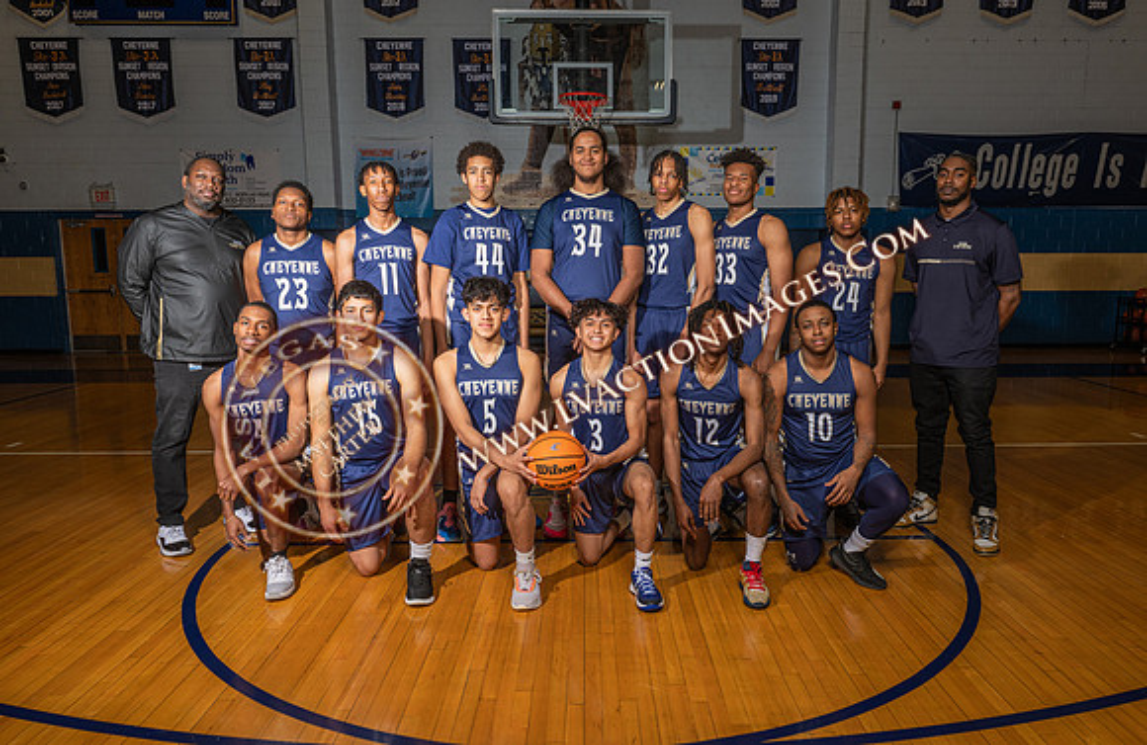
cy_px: 385
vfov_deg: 50.0
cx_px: 595
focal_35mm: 25
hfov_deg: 71.3
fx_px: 800
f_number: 7.1
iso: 125
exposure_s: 1/125
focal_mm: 24
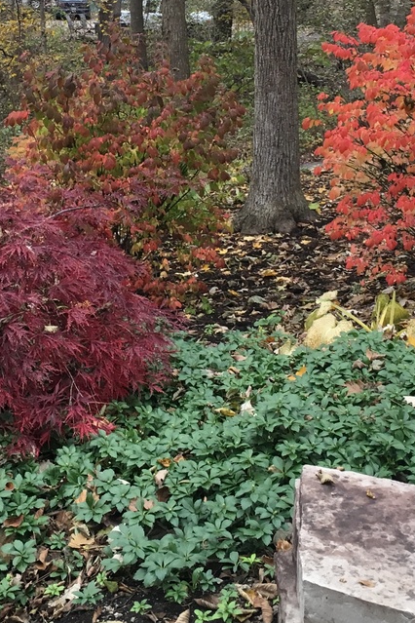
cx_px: 132
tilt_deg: -11.4
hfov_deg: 19.9
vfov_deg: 29.3
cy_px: 175
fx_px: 1176
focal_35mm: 68
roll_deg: -1.4
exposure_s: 1/30
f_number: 2.2
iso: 32
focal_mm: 4.15
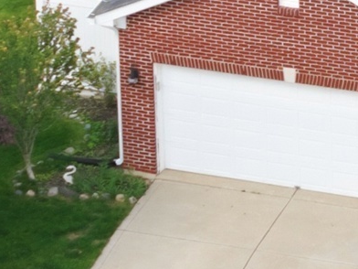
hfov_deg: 4.4
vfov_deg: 3.3
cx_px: 480
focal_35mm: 446
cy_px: -27
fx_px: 4613
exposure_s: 1/50
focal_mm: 19.4
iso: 110
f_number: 2.8
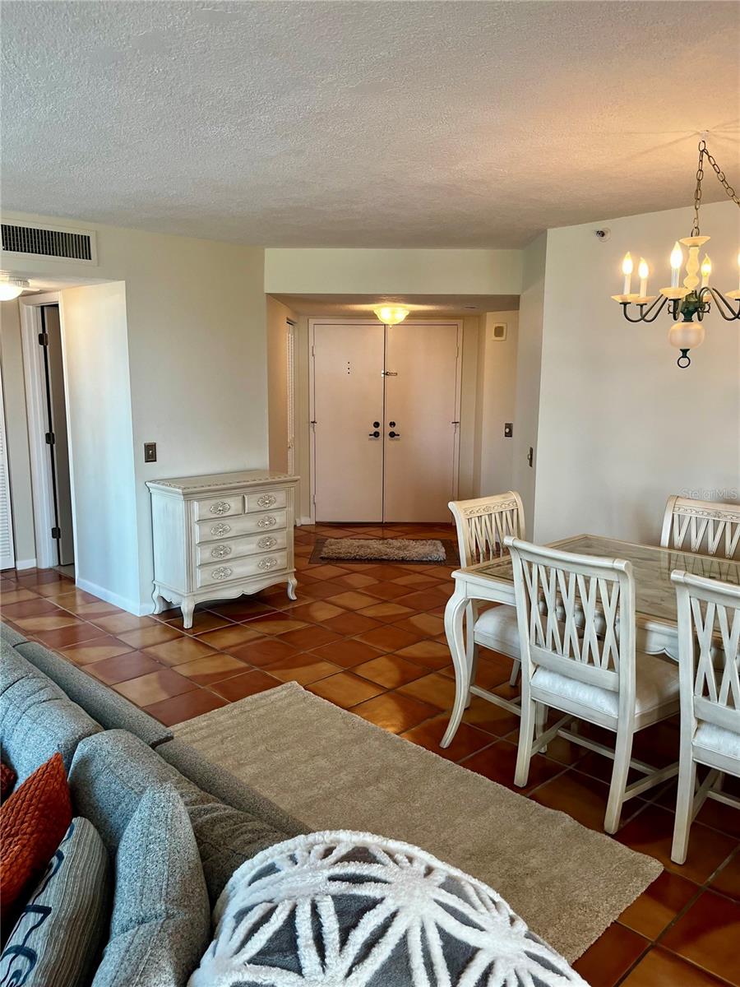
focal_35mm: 26
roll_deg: +0.3
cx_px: 370
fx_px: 741
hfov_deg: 53.1
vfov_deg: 67.3
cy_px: 494
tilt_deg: -8.7
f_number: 1.6
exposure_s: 1/120
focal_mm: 5.1
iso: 100
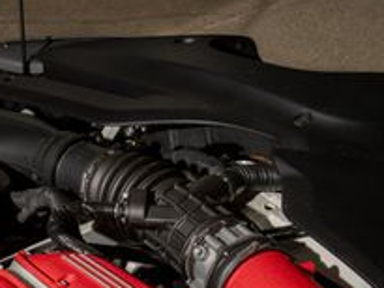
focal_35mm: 93
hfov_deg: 19.8
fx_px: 1032
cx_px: -81
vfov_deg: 15.7
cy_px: 261
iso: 640
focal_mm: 31
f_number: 11
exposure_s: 1/160
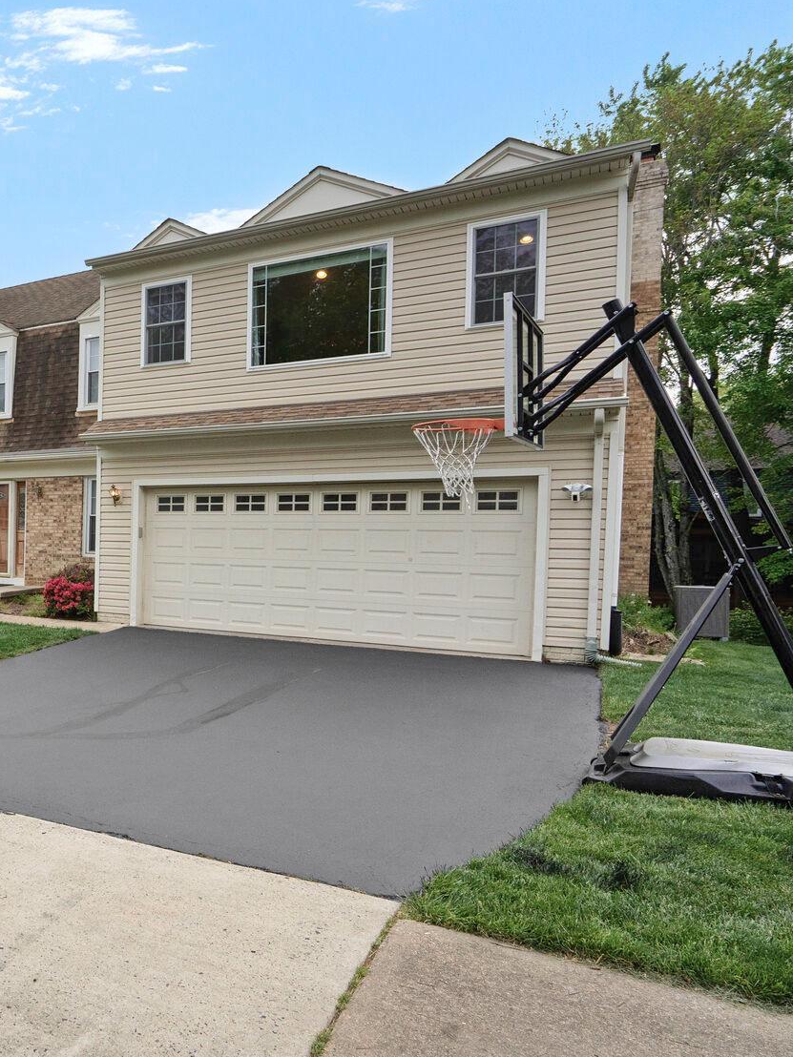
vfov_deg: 71.6
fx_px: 733
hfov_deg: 49.1
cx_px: 45
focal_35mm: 24
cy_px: 529
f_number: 8
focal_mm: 16
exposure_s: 1/500
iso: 800
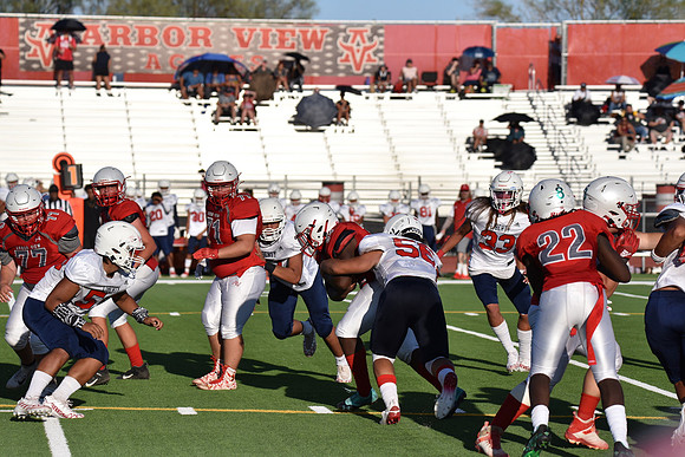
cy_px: 228
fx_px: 3235
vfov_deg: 8.1
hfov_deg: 12.1
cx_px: 342
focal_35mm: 170
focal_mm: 170
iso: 360
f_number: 5.6
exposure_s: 1/4000
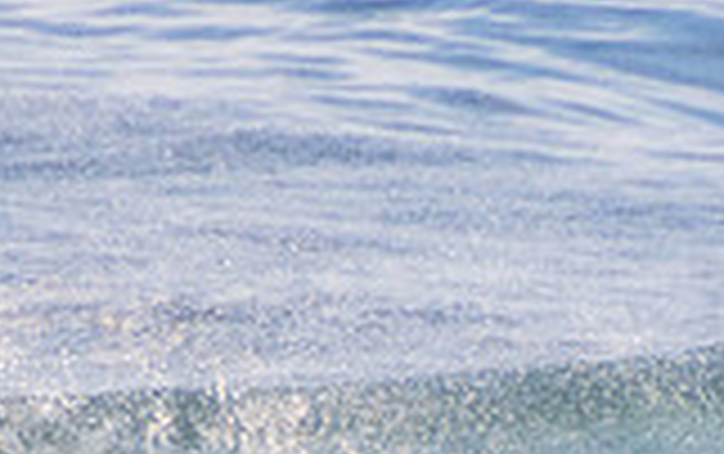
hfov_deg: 0.9
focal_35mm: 2279
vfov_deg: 0.6
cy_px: 852
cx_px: 391
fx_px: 45015
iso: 450
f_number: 5.6
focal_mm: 400
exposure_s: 1/1250
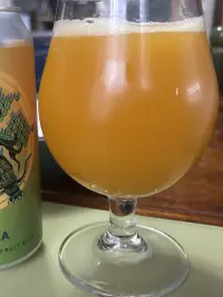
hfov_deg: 36.1
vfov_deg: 47.8
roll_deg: +1.6
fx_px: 335
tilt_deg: -16.9
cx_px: 59
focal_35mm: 39
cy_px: 137
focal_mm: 5.96
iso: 500
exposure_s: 1/51
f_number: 1.6
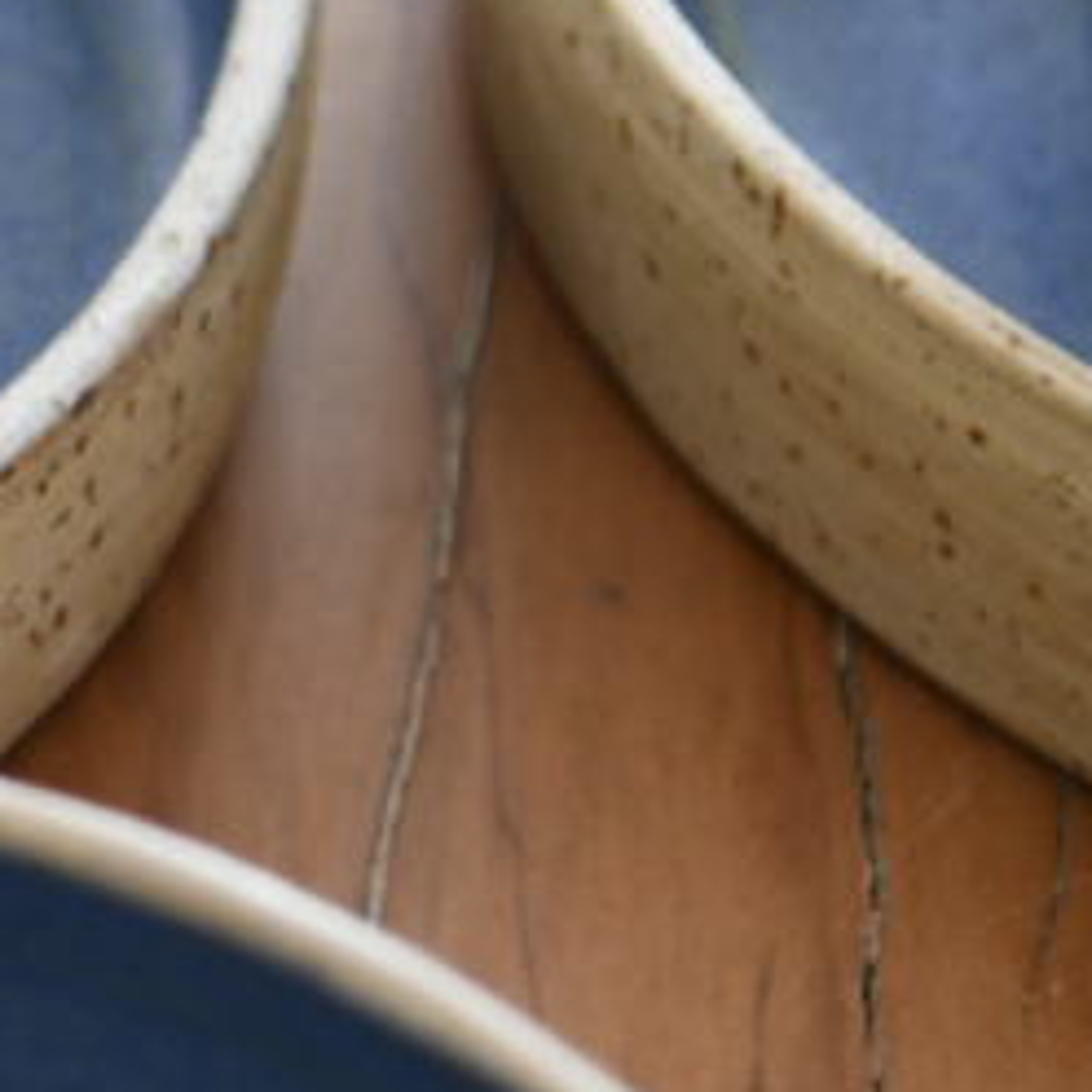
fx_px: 13848
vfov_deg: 4.5
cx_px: -1435
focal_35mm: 388
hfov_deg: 4.4
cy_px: 66
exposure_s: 1/40
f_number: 4
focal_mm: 70
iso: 400
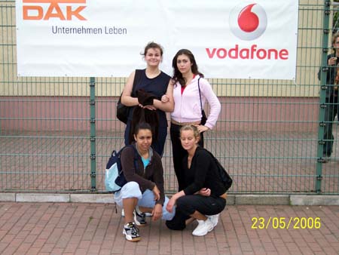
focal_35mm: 51
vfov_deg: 28.6
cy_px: 128
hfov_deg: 37.5
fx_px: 500
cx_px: 170
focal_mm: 10.7
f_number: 3.4
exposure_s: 1/700
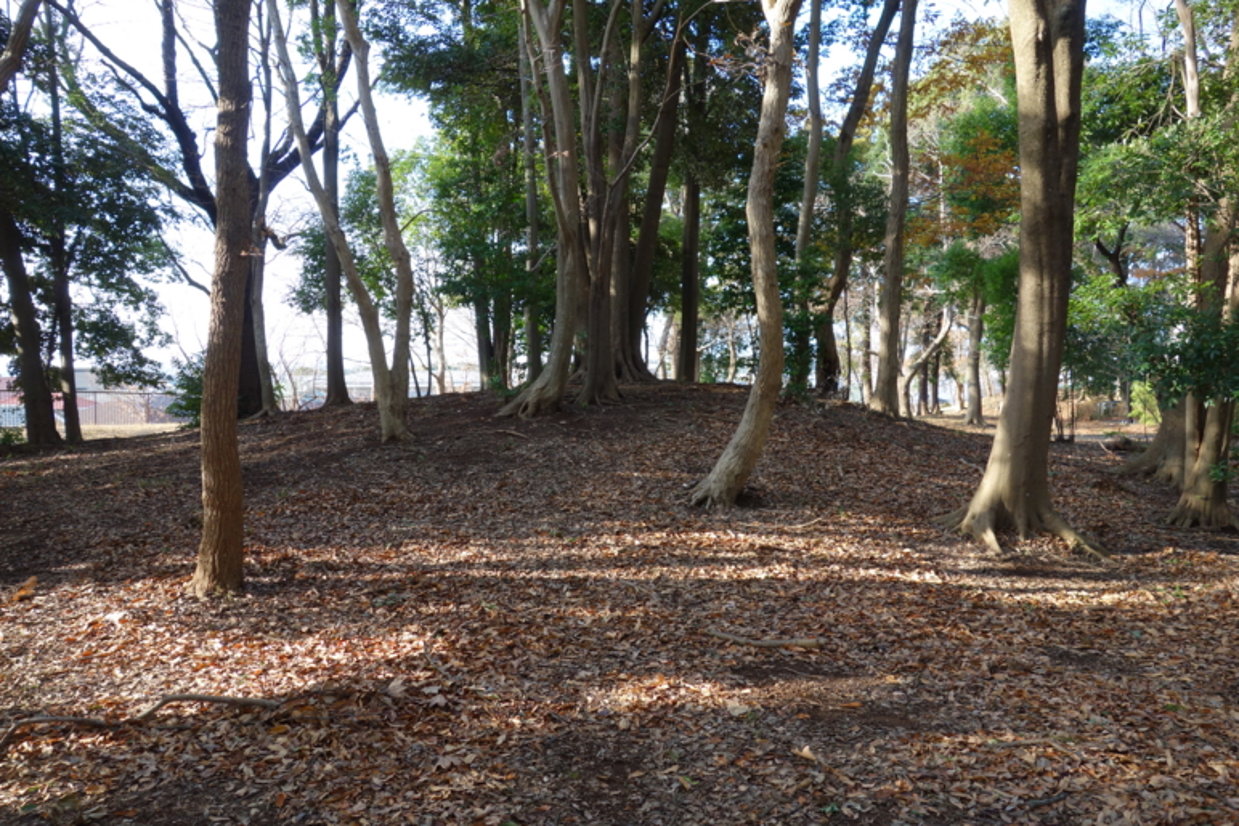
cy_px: 421
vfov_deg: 45.0
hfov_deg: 63.6
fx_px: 998
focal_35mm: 29
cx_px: 607
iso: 160
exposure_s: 1/125
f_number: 4
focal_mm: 10.4
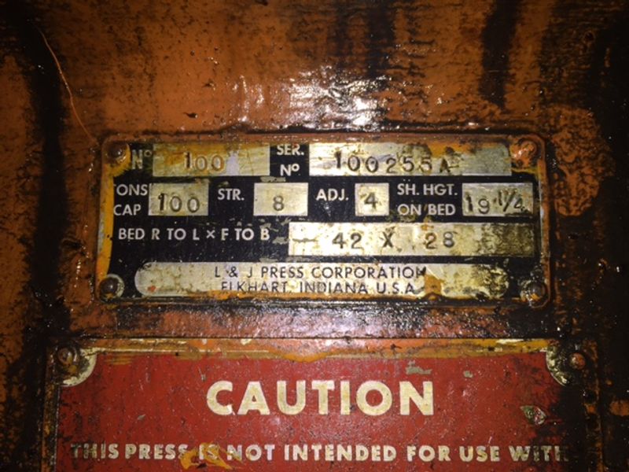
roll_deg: -0.1
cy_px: 236
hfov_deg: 61.7
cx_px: 314
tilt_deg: +6.4
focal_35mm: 29
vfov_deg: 48.2
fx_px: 527
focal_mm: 4.15
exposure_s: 1/234
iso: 32
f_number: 2.2
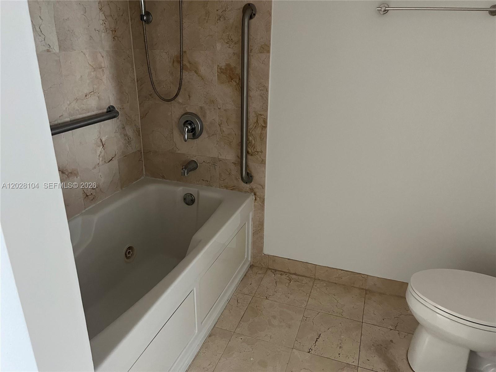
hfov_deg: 67.3
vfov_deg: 53.1
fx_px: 373
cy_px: 186
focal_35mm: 26
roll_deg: +0.4
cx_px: 248
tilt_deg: -19.2
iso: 320
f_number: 1.6
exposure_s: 1/60
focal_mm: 5.1
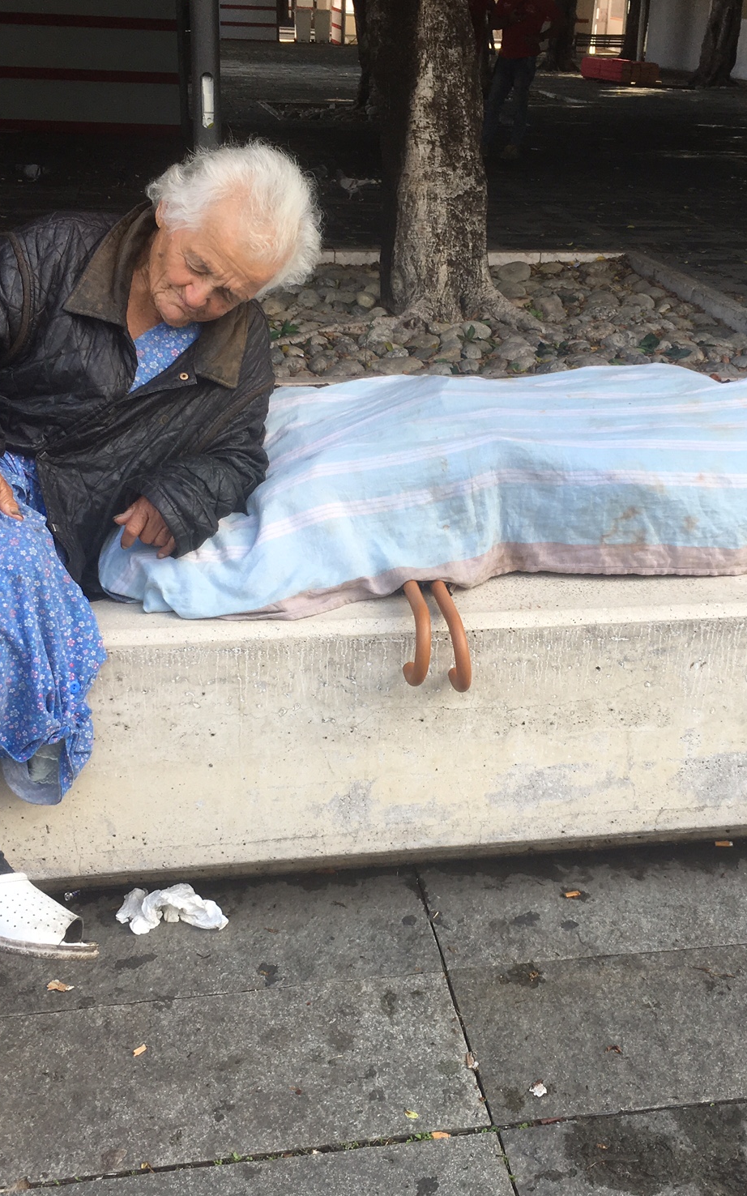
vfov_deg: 47.2
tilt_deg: -23.1
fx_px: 1369
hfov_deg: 30.5
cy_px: 593
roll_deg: -2.7
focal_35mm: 42
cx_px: 442
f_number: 2.2
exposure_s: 1/221
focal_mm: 4.15
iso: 25
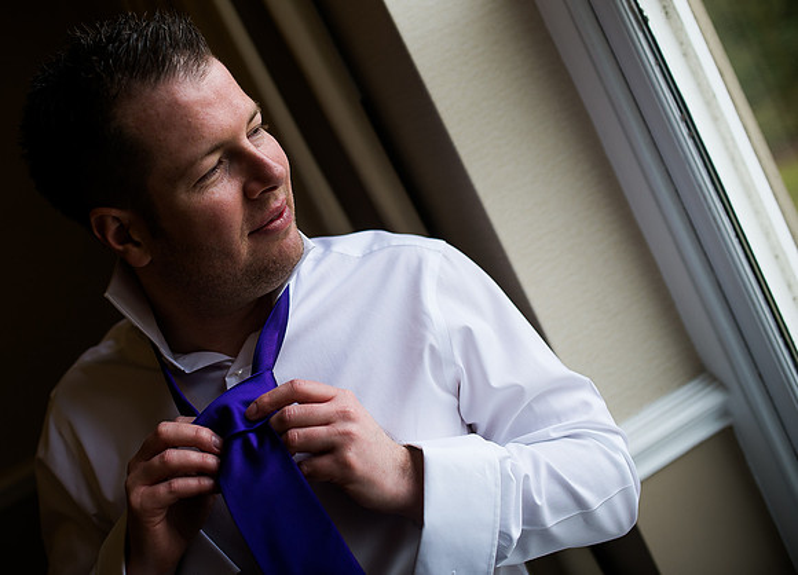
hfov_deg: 43.0
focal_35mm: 44
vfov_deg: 31.9
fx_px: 1002
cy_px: 232
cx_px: 282
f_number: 2
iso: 160
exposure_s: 1/640
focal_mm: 35
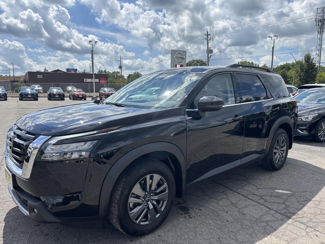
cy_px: 122
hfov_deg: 67.3
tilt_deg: -7.5
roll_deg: -0.1
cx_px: 162
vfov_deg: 53.1
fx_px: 244
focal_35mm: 26
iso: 50
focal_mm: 5.96
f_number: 1.6
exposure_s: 1/4255
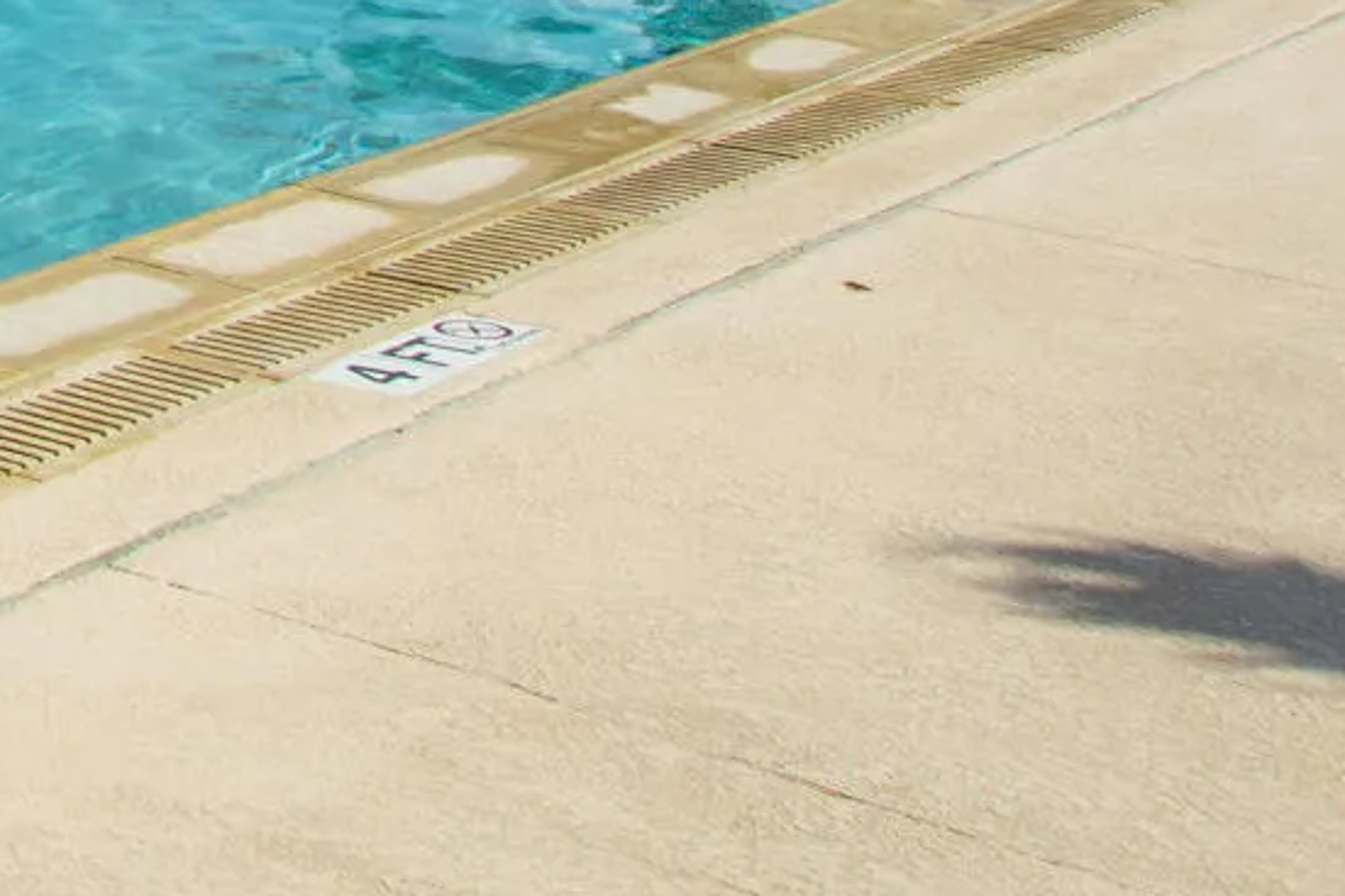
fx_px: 3660
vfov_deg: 12.3
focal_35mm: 98
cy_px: -920
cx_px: -1023
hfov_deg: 17.3
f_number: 8
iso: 100
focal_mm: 12
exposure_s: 1/500
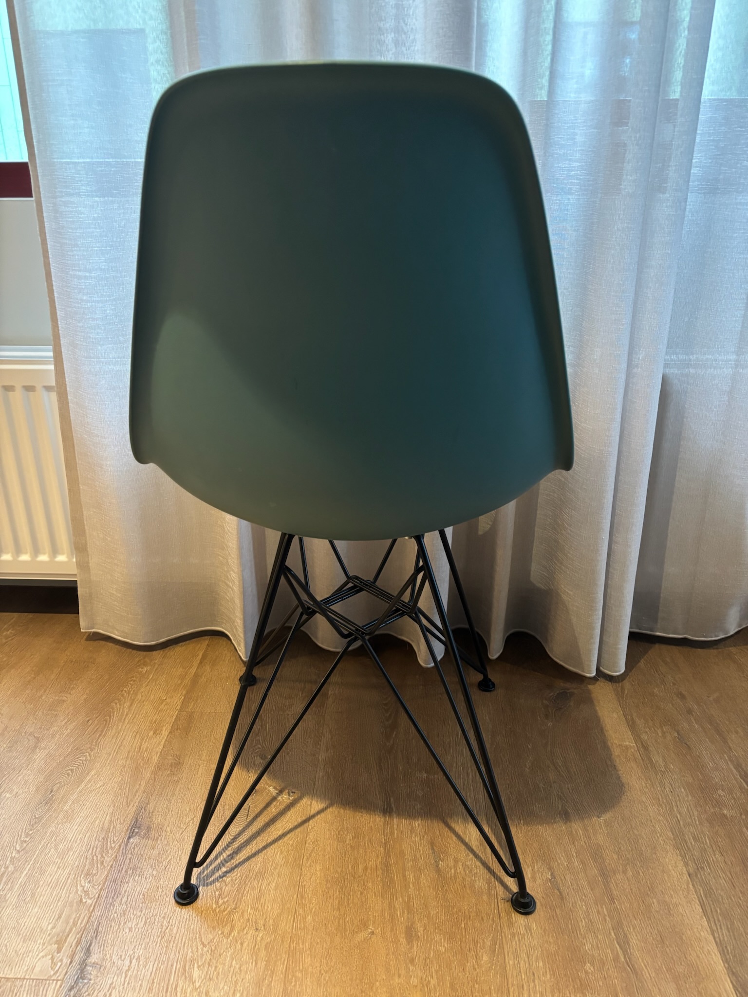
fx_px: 749
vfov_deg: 67.3
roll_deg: -0.4
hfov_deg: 53.1
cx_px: 374
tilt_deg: -22.4
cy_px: 498
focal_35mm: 26
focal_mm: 5.96
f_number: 1.6
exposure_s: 1/33
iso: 400
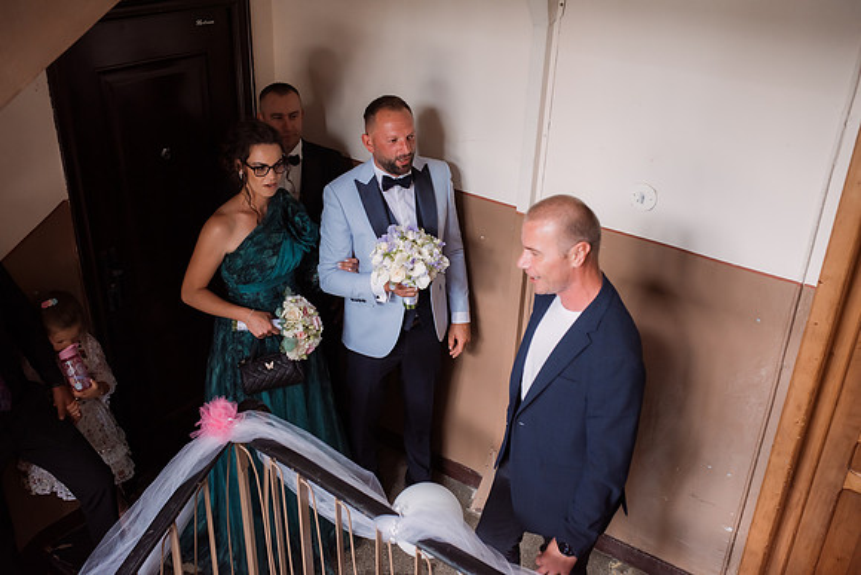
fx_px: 837
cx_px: 430
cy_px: 288
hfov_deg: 54.4
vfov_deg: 37.9
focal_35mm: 35
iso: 1000
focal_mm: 35
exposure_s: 1/200
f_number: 2.8
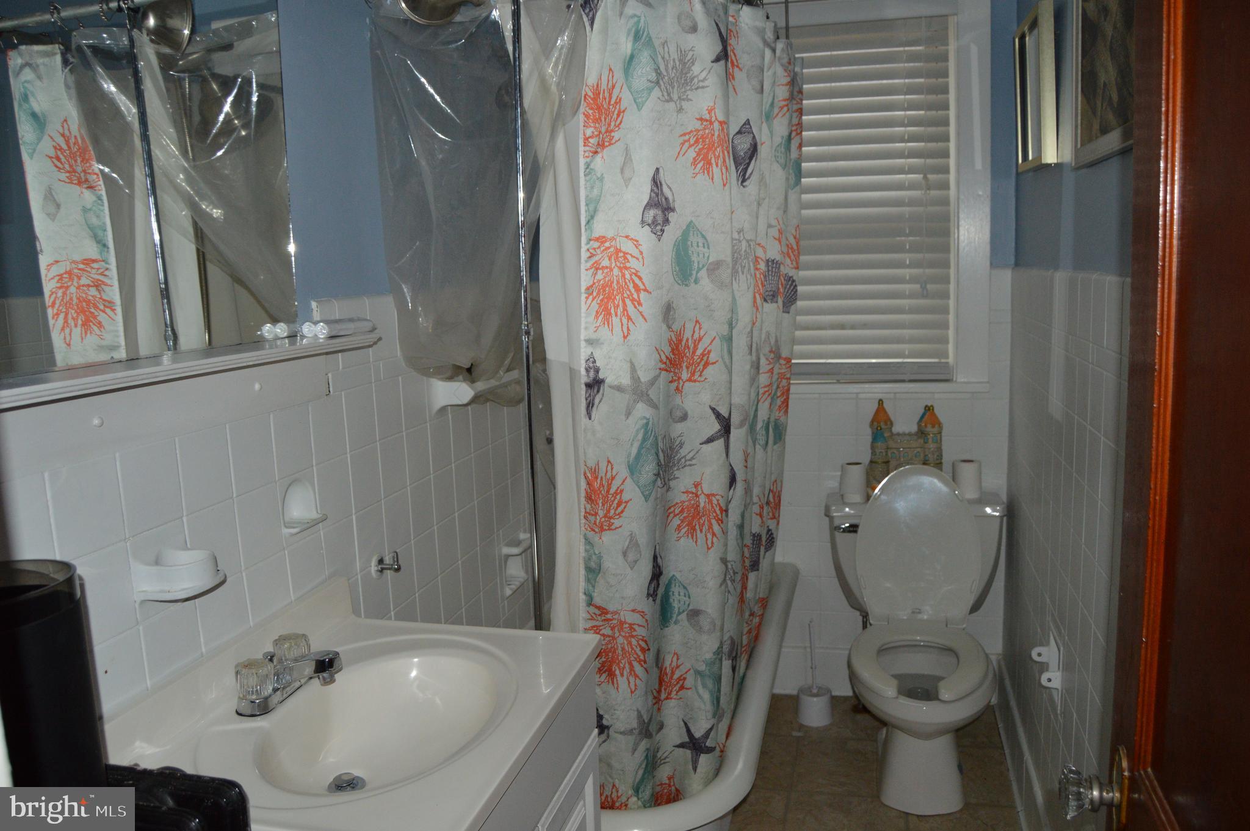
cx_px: 625
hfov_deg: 67.4
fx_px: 937
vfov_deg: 47.8
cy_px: 416
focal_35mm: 27
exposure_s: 1/200
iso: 800
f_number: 4.5
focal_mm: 18
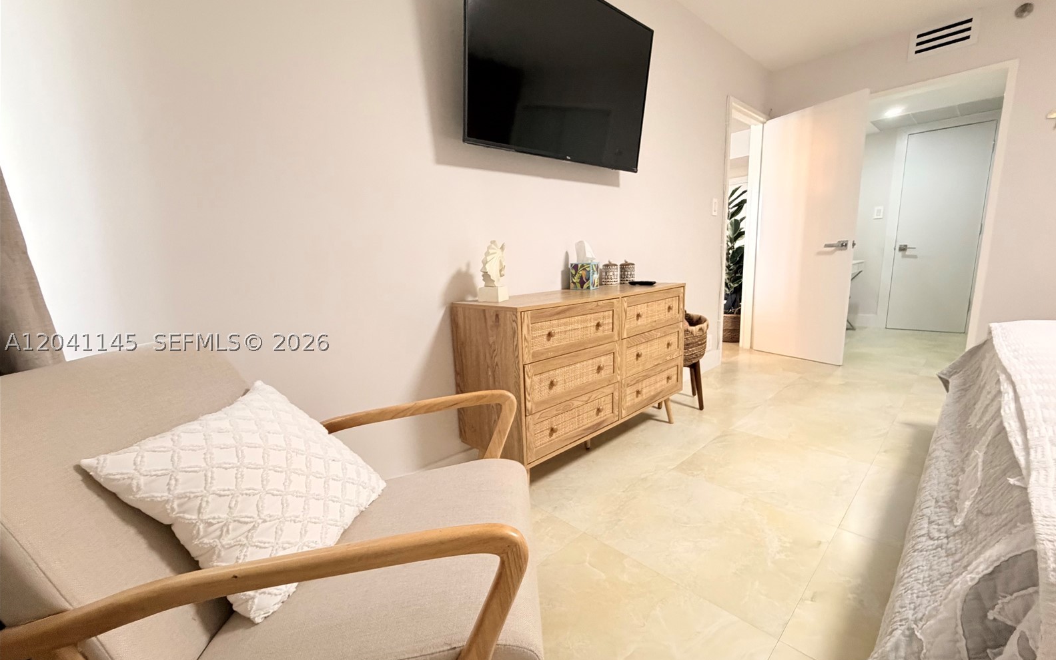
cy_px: 342
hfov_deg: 101.5
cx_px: 533
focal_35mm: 15
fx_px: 432
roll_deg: +2.3
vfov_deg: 74.8
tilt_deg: -10.6
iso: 640
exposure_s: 1/60
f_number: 2.2
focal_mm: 2.22
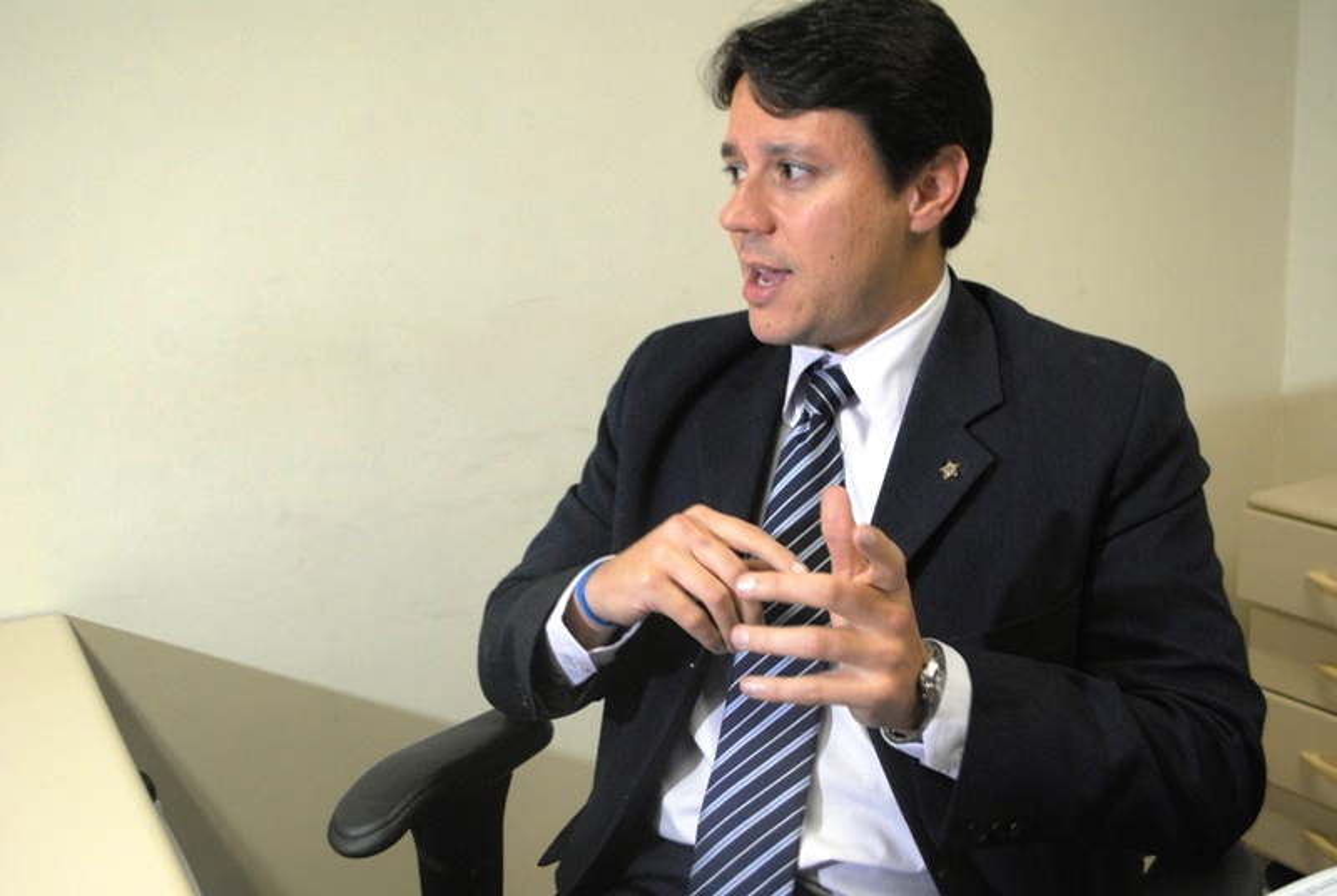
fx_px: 1451
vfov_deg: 34.3
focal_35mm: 39
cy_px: 448
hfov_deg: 49.5
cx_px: 668
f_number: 4.2
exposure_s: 1/50
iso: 800
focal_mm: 26
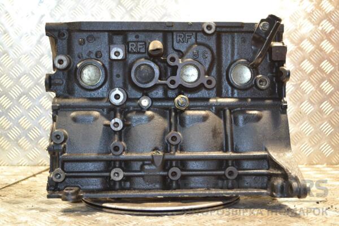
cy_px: 113
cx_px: 170
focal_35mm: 48
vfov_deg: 28.1
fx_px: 452
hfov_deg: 41.1
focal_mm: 32
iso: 1100
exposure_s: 1/60
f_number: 4.8
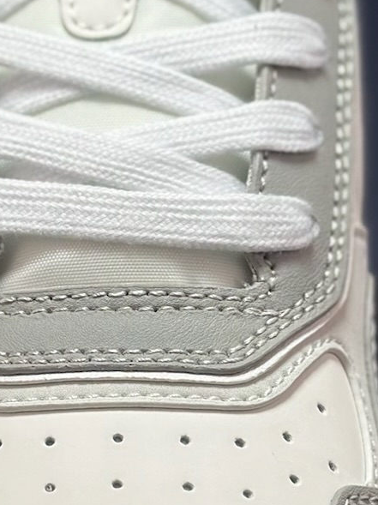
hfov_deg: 8.9
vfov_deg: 11.8
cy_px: 304
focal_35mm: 167
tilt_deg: -54.6
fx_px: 2434
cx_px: 73
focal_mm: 6.86
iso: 80
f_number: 1.78
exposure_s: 1/1992
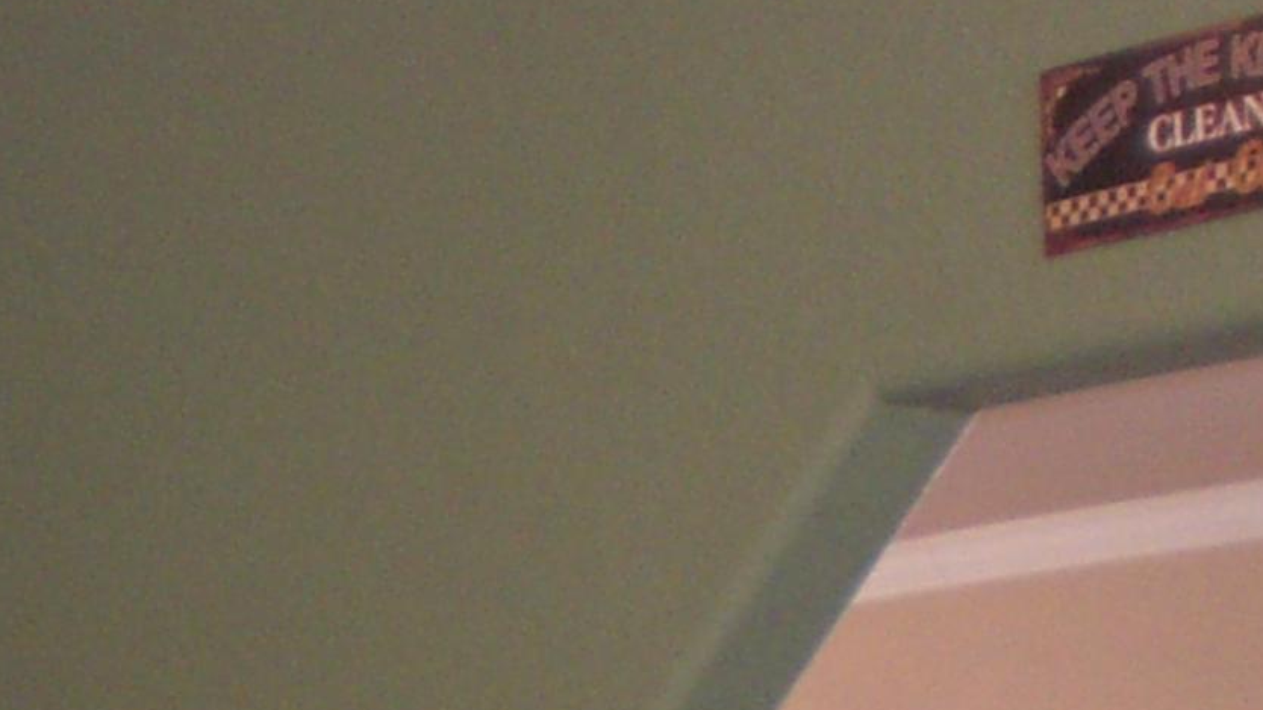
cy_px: 1515
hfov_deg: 13.9
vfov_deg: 7.7
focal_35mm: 149
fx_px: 4990
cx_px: -333
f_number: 3.1
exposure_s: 1/60
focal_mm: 6.3
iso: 200
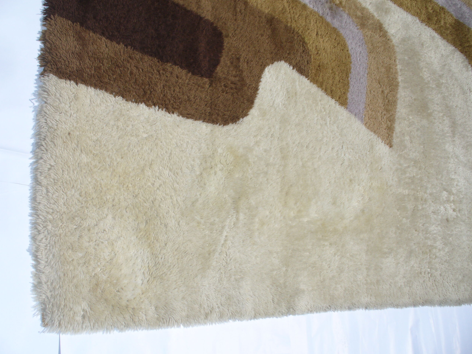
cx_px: 232
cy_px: 180
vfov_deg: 37.7
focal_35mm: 38
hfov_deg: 49.0
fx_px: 518
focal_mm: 6.1
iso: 80
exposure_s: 1/1000
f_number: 5.6
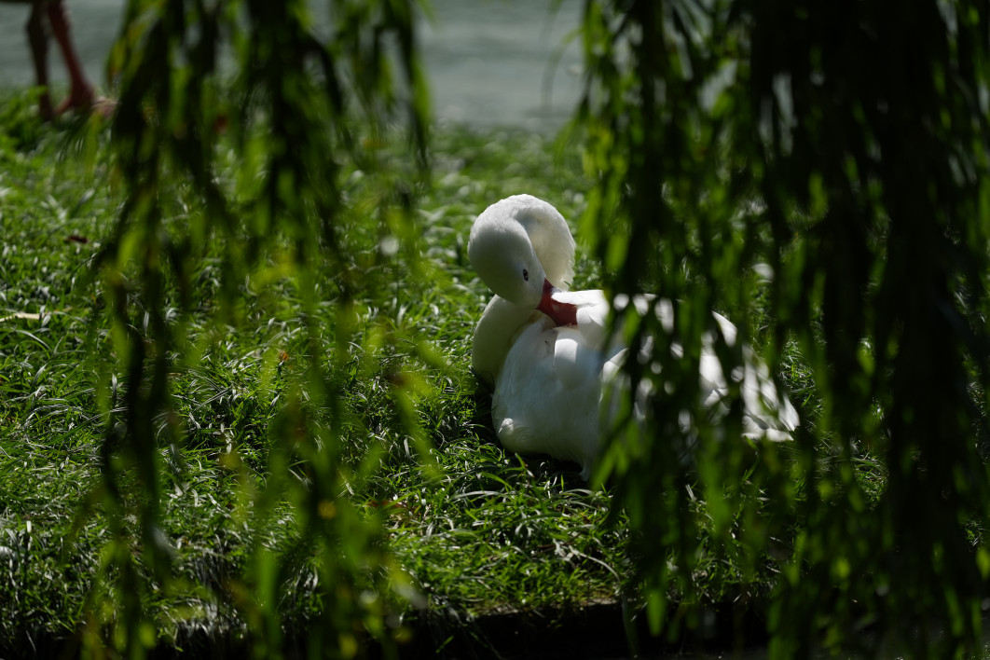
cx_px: 495
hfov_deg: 5.2
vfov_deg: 3.4
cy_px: 330
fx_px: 10999
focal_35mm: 400
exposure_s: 1/6400
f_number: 4.5
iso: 640
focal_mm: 400
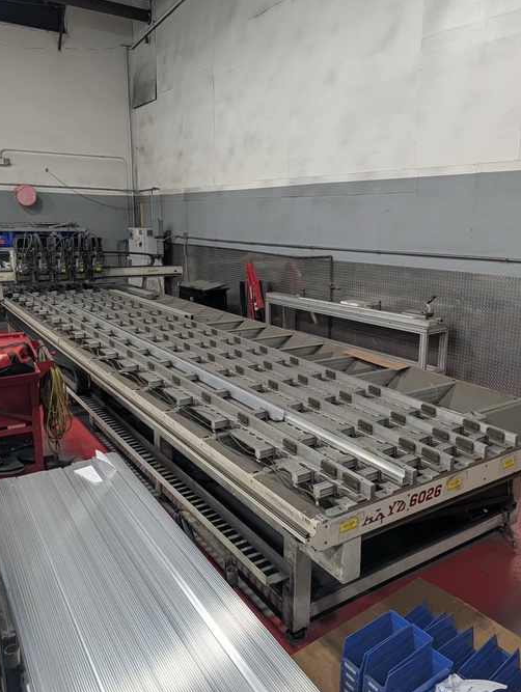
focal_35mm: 27
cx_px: 267
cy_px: 321
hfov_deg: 51.4
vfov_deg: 65.2
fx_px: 541
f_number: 1.68
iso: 171
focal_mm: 6.9
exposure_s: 1/156
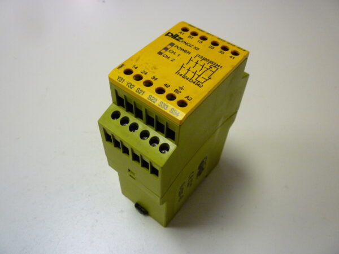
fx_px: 284
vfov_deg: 48.2
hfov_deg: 61.7
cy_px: 127
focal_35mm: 29
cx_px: 170
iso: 400
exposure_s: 1/30
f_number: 3.3
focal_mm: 5.2
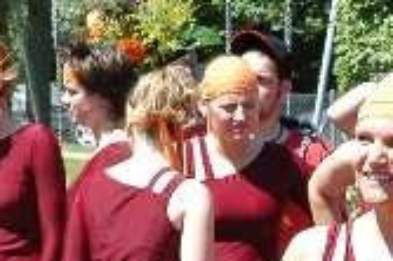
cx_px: 506
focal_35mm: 502
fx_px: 5475
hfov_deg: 4.1
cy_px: 395
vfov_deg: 2.7
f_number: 11
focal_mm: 70
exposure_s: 1/320
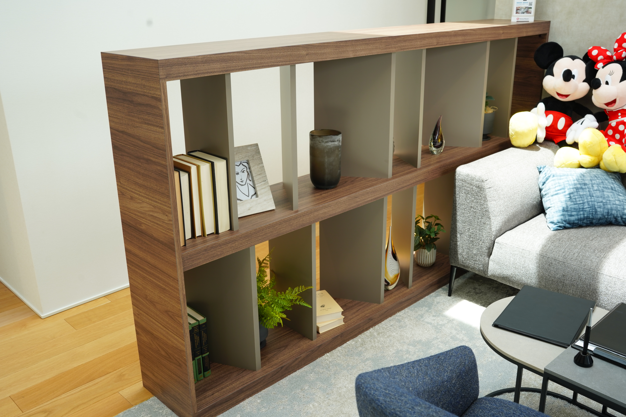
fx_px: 605
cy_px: 208
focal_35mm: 35
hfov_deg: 54.7
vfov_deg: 38.1
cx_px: 313
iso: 200
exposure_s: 1/40
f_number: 8
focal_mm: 34.8
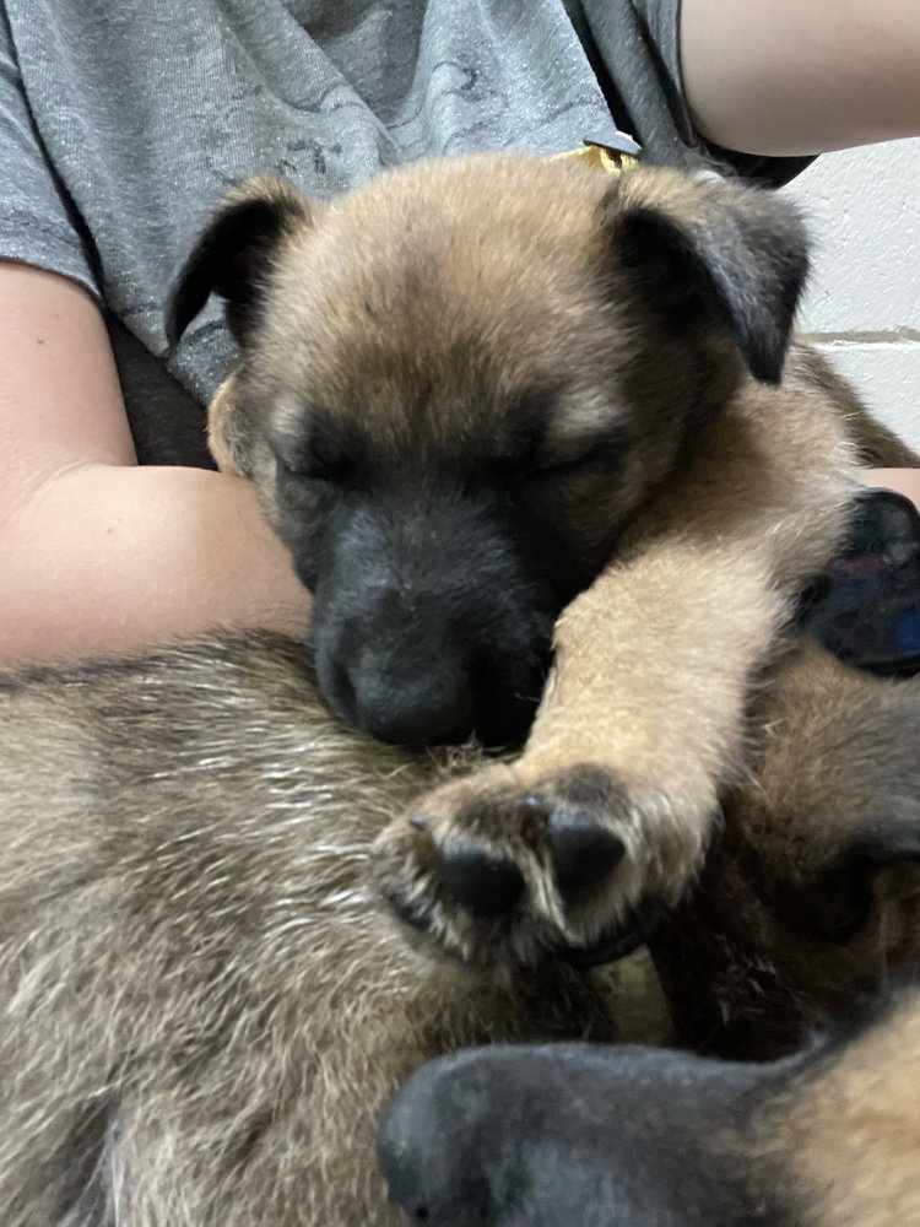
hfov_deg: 46.8
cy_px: 614
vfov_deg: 60.0
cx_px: 460
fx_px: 1063
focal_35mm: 30
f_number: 2.2
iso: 640
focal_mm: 2.71
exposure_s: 1/17
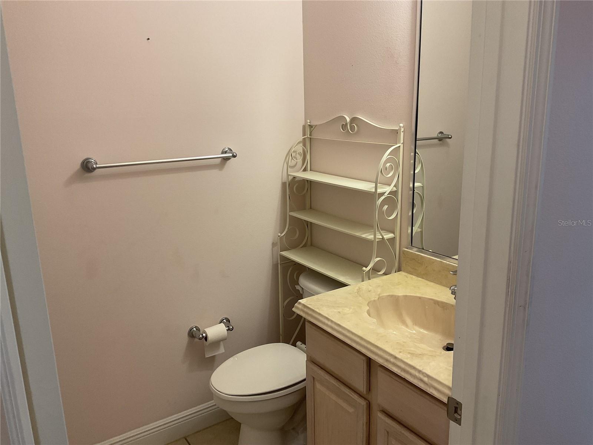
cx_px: 296
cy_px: 222
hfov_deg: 61.7
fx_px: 497
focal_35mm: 29
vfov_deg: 48.2
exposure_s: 1/60
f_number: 1.8
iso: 80
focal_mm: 3
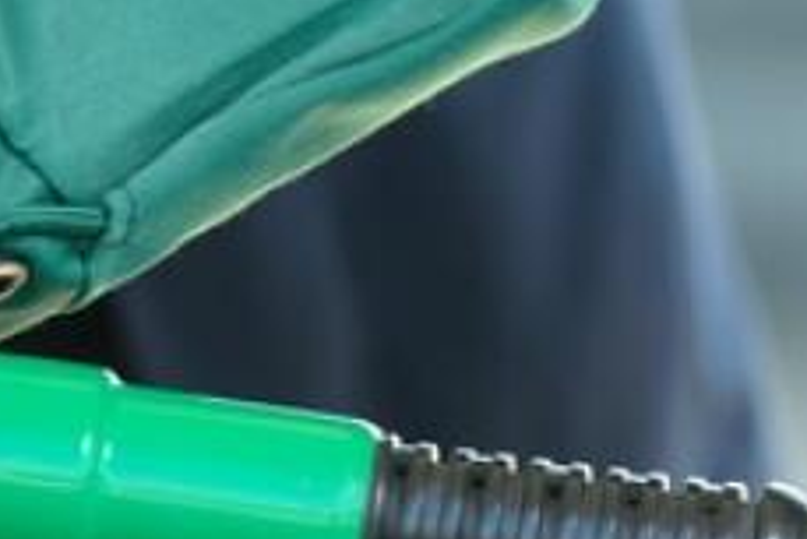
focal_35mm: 1020
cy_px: -338
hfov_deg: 2.0
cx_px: 268
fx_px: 22879
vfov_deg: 1.3
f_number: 5
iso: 200
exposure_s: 1/125
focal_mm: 195
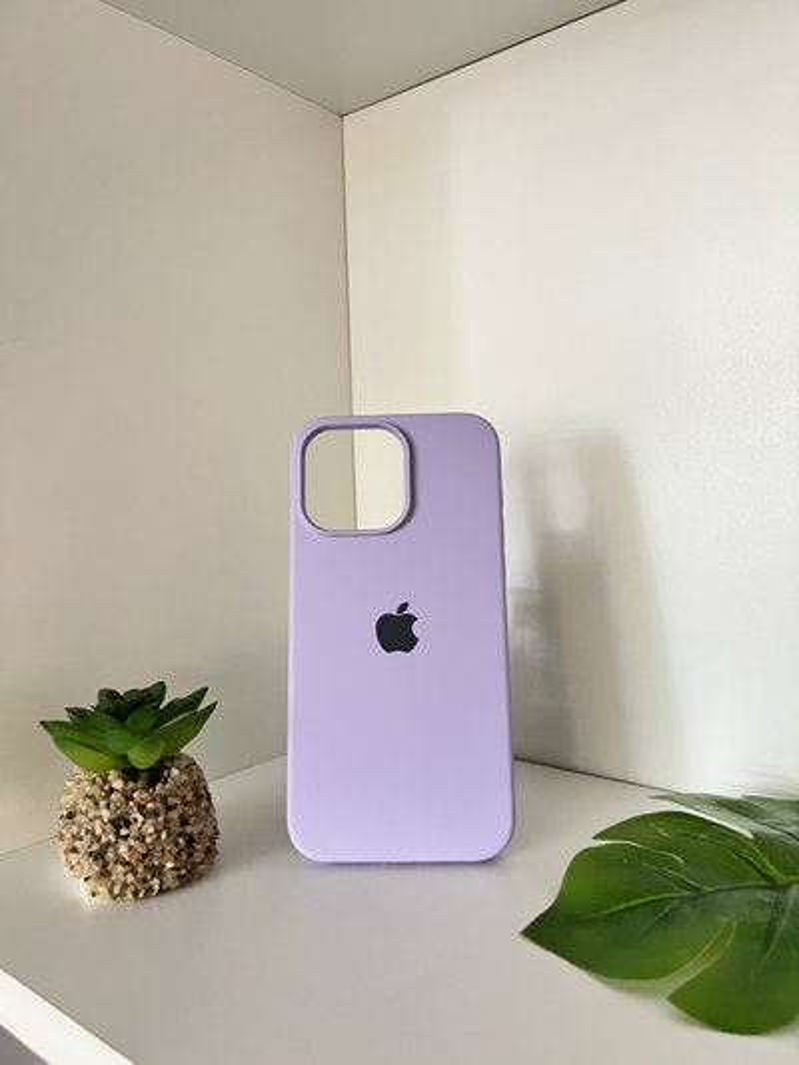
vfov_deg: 67.3
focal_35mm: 26
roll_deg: +3.2
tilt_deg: -4.4
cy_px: 532
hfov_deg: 53.1
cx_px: 400
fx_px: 800
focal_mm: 5.7
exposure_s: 1/60
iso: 500
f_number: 1.5
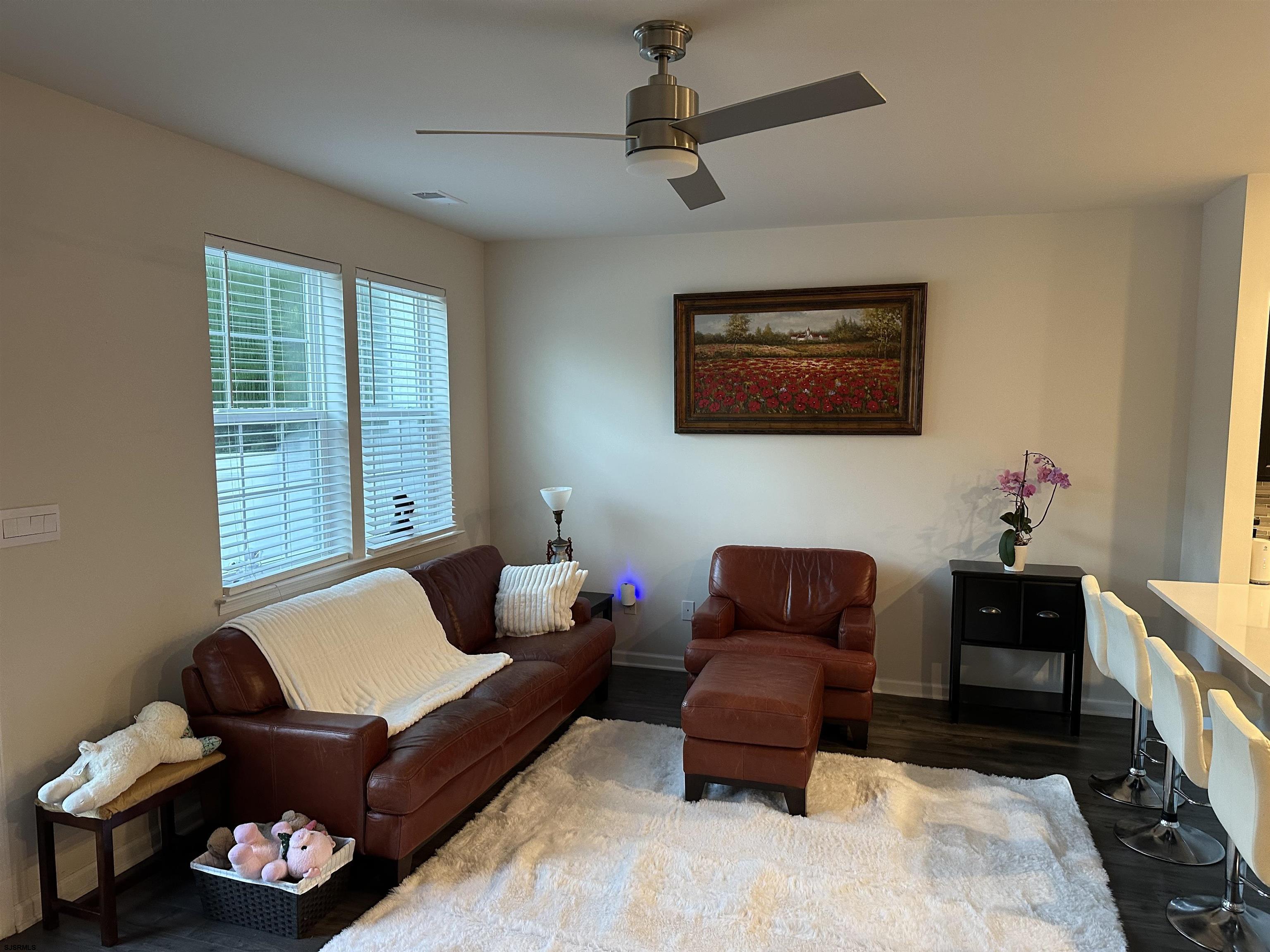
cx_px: 635
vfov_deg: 56.8
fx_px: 881
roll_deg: -0.4
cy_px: 476
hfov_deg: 71.6
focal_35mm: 24
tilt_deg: -6.2
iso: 250
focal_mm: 6.86
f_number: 1.78
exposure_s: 1/60
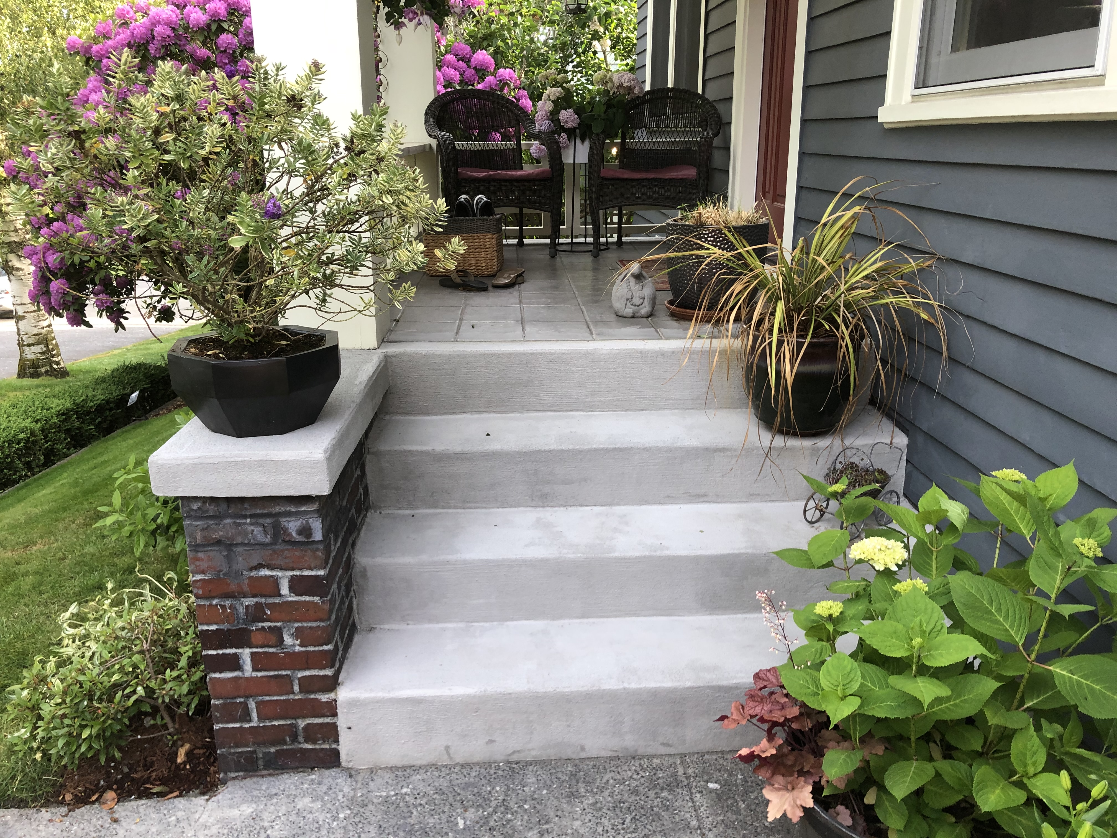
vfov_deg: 49.7
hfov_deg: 63.4
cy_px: 419
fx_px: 904
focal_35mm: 28
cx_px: 558
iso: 25
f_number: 1.8
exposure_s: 1/40
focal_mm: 3.99
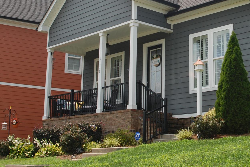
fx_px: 480
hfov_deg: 28.8
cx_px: 189
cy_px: 37
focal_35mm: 69
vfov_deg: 19.6
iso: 200
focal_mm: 28
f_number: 8
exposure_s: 1/250
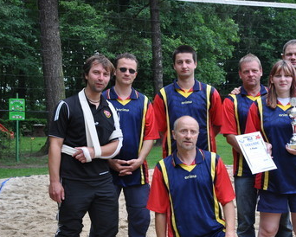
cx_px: 204
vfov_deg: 24.0
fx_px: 558
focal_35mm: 64
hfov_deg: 29.4
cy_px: 126
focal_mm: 31
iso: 220
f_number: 5.6
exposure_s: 1/125
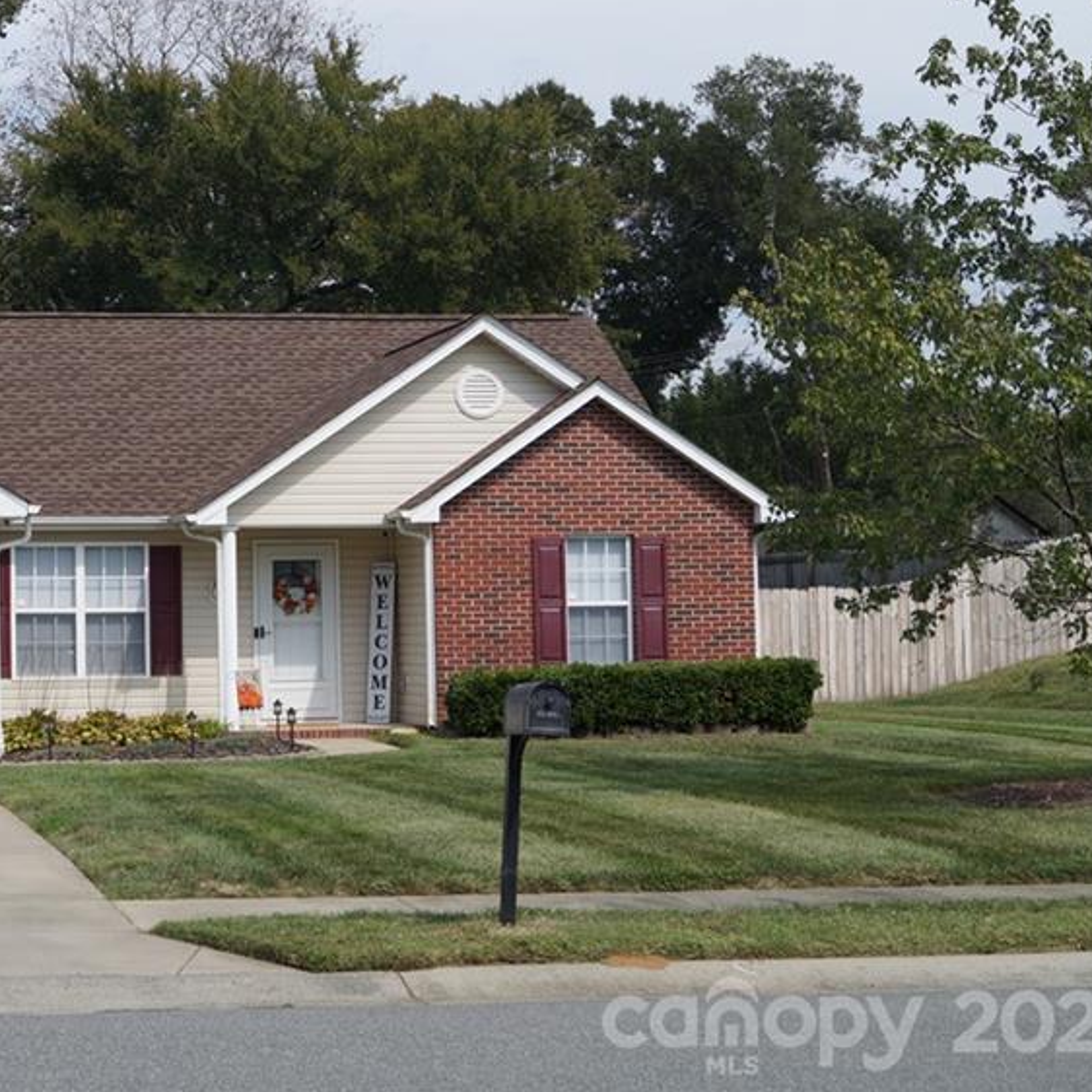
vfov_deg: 26.4
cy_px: 451
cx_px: 152
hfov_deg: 25.8
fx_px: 2320
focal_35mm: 65
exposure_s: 1/250
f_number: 9
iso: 100
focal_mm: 28
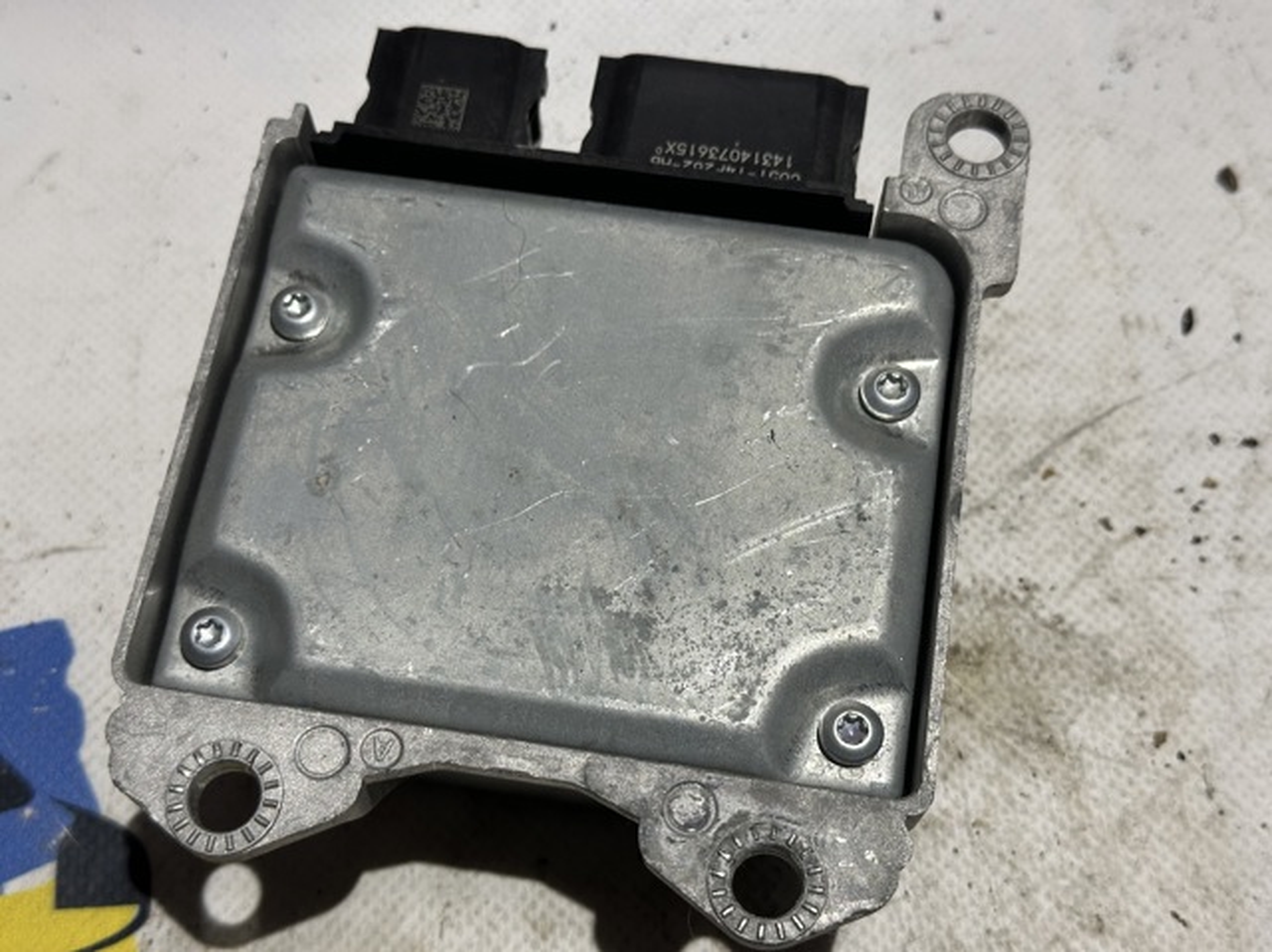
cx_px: 636
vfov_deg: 30.2
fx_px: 1762
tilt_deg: -65.1
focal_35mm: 48
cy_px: 476
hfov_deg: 39.7
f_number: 1.78
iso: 100
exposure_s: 1/50
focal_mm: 6.86
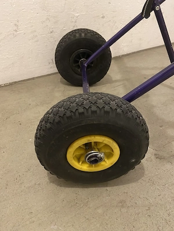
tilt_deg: -38.2
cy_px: 116
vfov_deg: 67.3
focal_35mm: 26
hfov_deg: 53.1
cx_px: 87
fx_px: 174
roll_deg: +1.0
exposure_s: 1/25
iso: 640
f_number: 1.8
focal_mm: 4.25
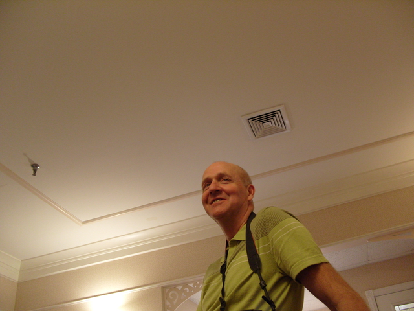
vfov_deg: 40.7
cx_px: 207
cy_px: 156
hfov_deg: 52.6
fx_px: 419
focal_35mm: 35
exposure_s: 1/15
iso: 200
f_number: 2.8
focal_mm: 7.8
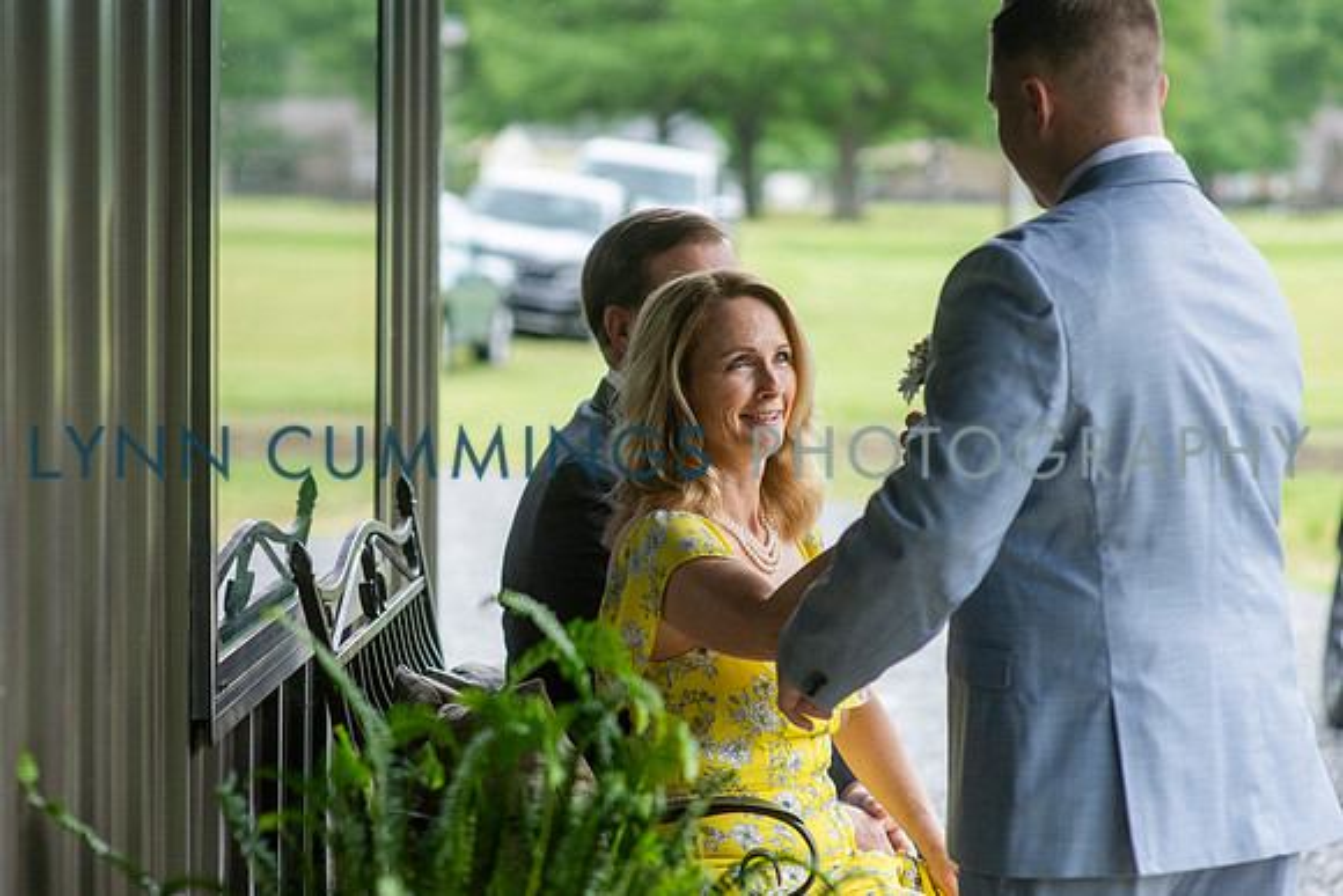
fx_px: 3805
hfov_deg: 20.0
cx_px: 552
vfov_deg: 13.4
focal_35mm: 102
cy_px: 528
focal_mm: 85
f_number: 2.8
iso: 500
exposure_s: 1/2500
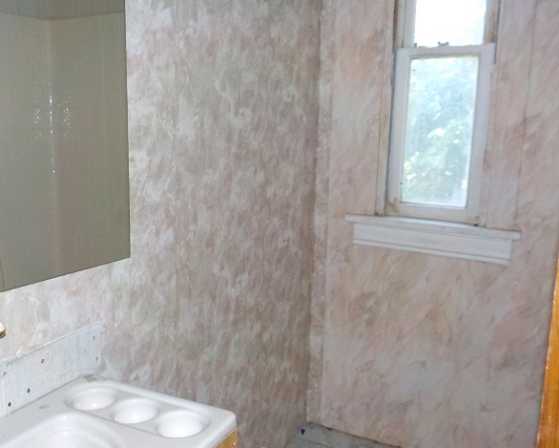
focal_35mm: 32
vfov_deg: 45.8
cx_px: 255
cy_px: 228
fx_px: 530
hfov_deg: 55.6
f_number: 3.3
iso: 200
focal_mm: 4.1
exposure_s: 1/30
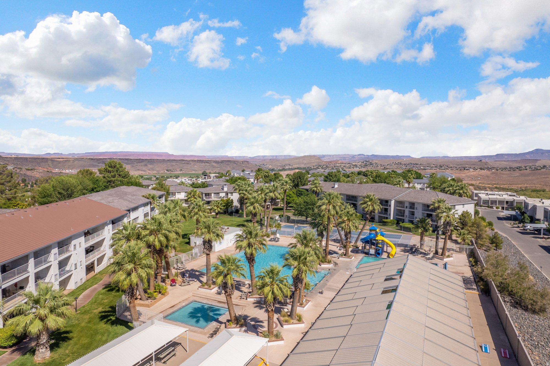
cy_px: 183
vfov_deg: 57.2
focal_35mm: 22
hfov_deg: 78.6
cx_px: 275
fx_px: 336
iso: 100
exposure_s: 1/250
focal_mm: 8.38
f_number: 2.8
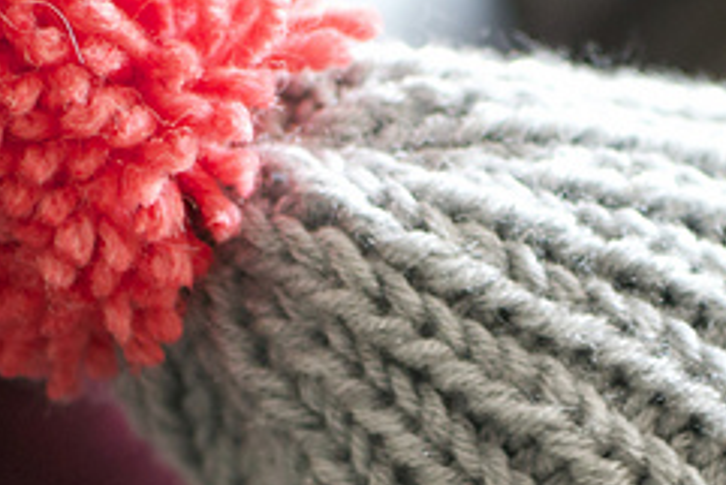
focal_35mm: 139
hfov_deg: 14.7
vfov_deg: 9.8
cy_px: 351
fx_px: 2811
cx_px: 458
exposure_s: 1/60
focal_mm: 35
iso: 1250
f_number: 1.8
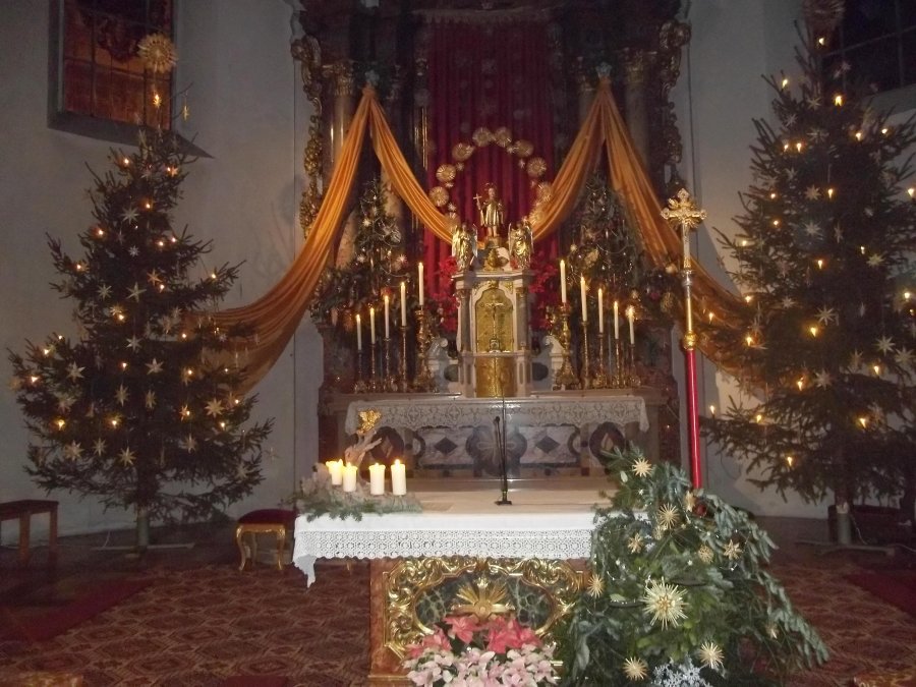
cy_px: 344
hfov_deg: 56.8
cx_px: 458
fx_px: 847
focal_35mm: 32
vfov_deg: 44.2
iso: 400
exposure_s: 1/30
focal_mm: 5.7
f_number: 2.9
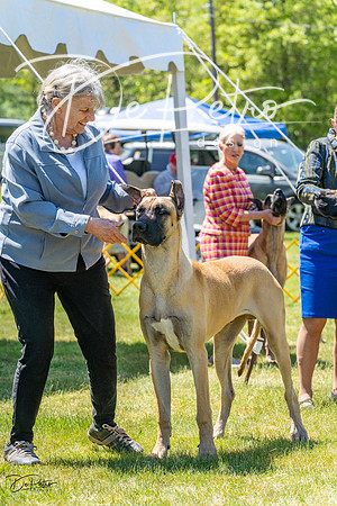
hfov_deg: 10.3
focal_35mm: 133
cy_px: 253
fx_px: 1867
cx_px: 168
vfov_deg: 15.4
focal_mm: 133
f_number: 6.3
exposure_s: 1/2500
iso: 1000
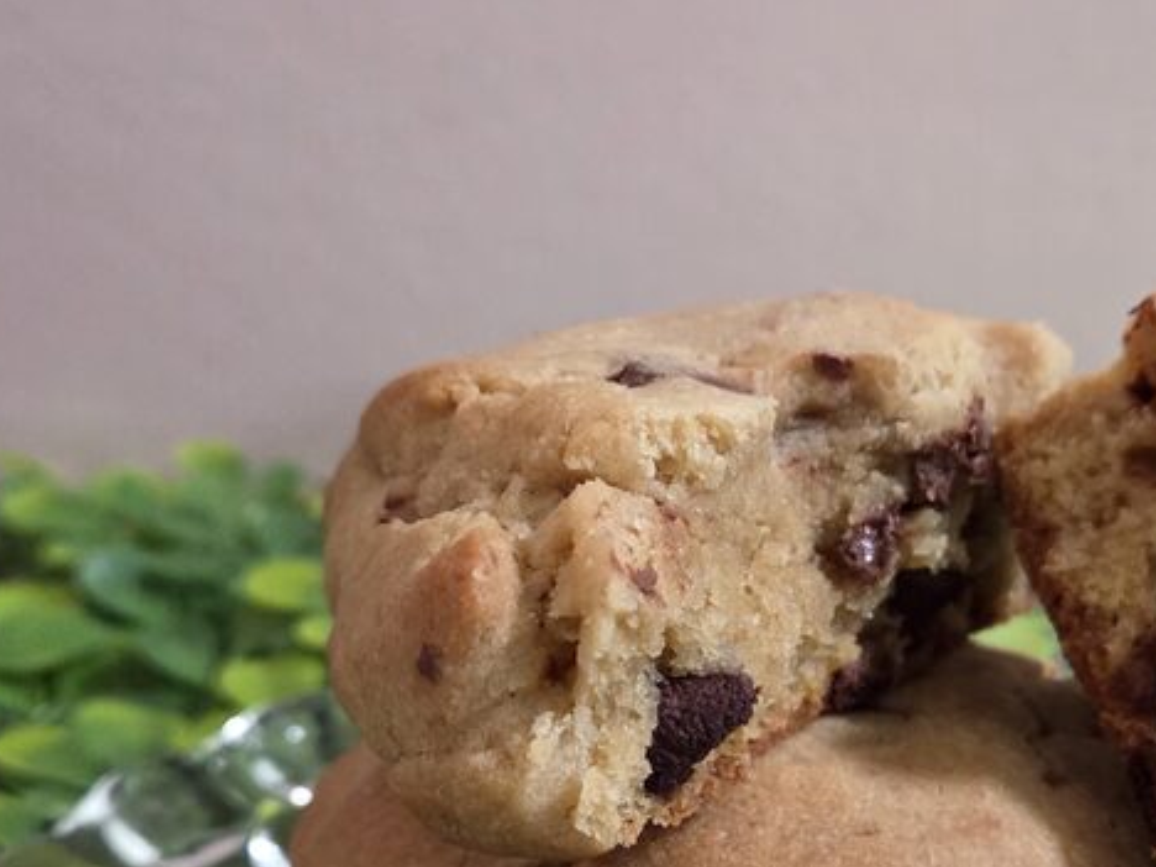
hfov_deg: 32.5
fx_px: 1970
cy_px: 731
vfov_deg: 24.3
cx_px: 736
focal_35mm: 59
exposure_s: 1/120
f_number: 1.8
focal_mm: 5.4
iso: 2000
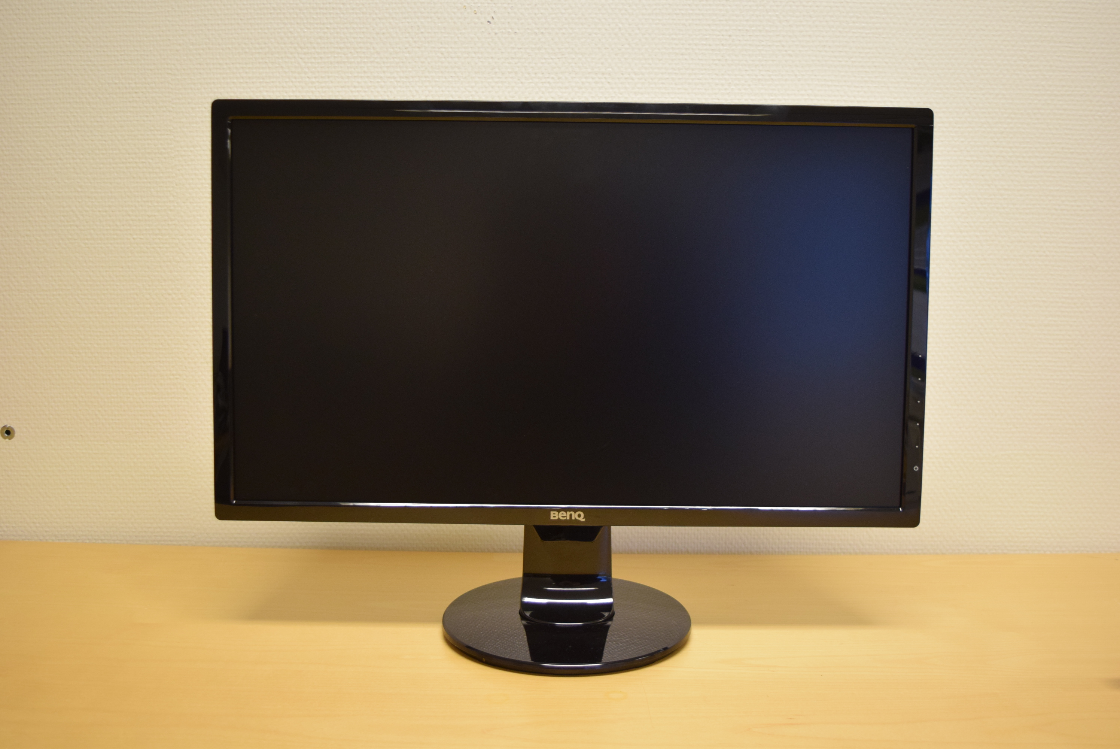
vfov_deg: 35.6
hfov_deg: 51.2
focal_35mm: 38
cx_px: 560
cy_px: 374
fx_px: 1168
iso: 1000
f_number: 4
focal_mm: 25
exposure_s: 1/60
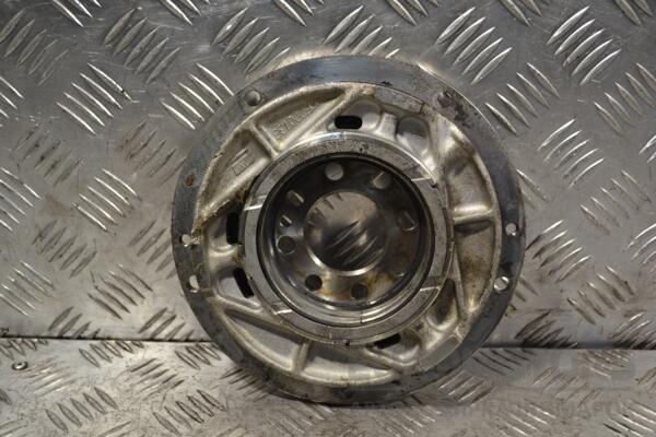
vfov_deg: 30.8
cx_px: 328
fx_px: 793
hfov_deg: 45.0
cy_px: 218
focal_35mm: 44
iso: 400
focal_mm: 29
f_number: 5
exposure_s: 1/100
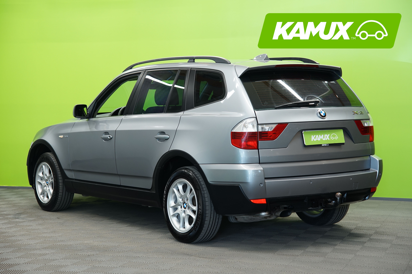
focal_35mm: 72
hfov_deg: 28.1
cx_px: 206
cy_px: 137
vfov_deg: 18.9
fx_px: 824
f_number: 5
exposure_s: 1/20
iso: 500
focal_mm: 72
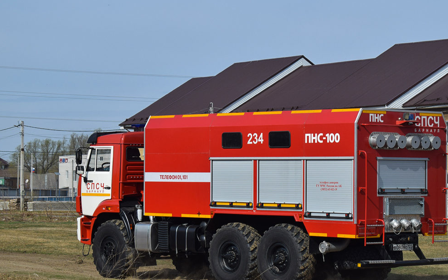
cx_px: 261
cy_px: 153
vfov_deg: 12.7
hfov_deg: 20.3
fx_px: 1253
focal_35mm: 103
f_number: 7.1
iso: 200
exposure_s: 1/1250
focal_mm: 55
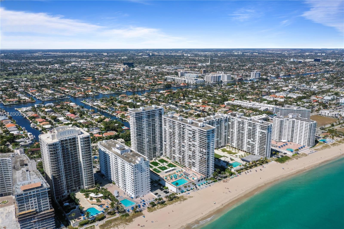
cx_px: 172
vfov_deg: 46.4
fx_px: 267
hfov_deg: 65.5
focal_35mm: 28
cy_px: 114
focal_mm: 10.26
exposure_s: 1/800
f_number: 7.1
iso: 100
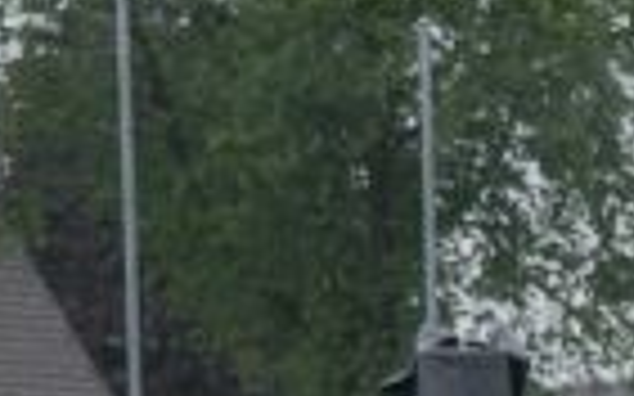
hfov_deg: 5.3
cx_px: 1389
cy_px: 934
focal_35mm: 389
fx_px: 6719
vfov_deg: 3.3
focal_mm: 55
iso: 200
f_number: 5.6
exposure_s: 1/125
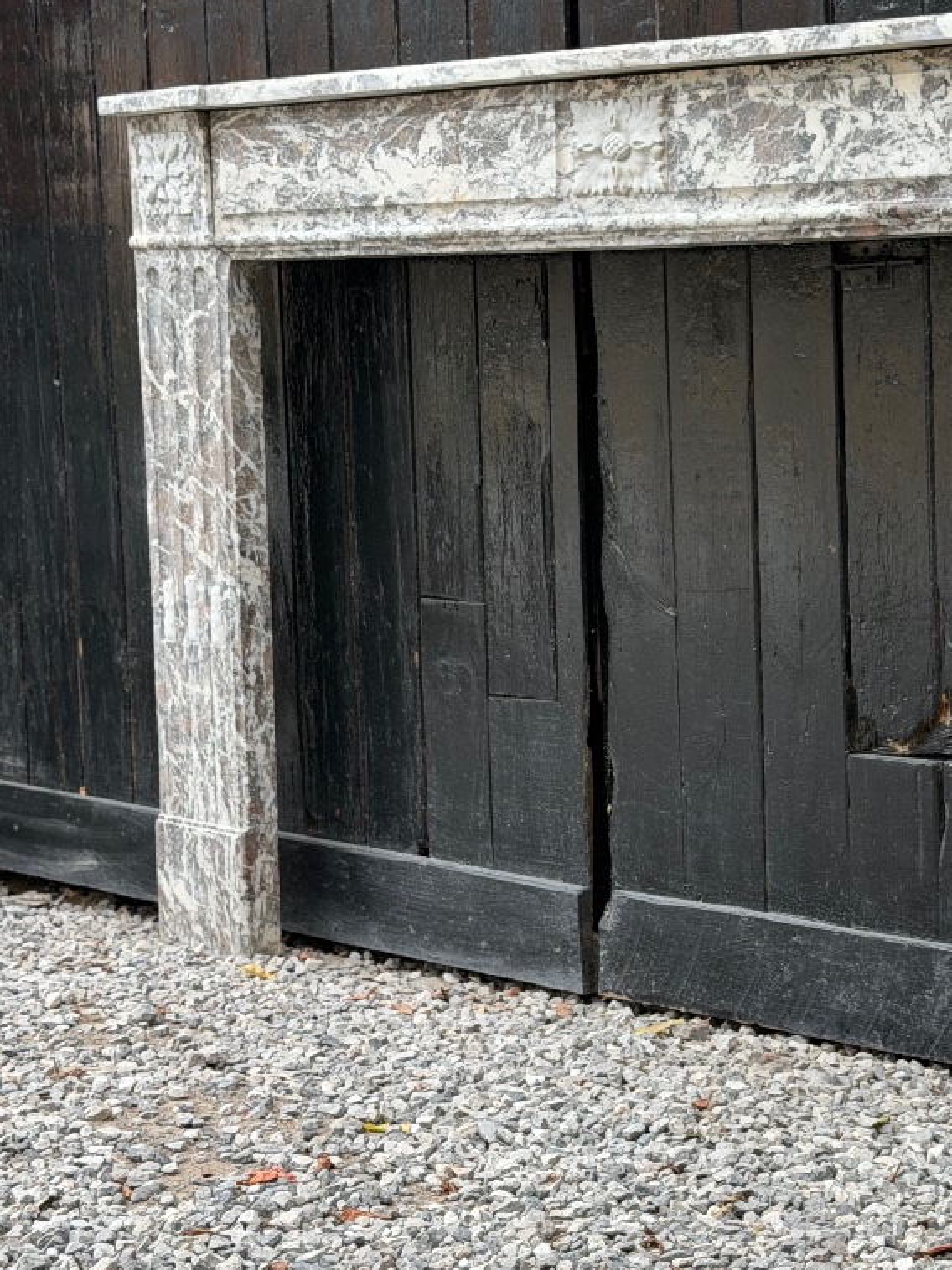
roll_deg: +1.1
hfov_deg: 19.2
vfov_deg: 25.7
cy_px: 679
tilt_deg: -7.0
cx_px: 741
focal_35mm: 76
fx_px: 2788
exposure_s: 1/472
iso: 64
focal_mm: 6.76
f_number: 1.78
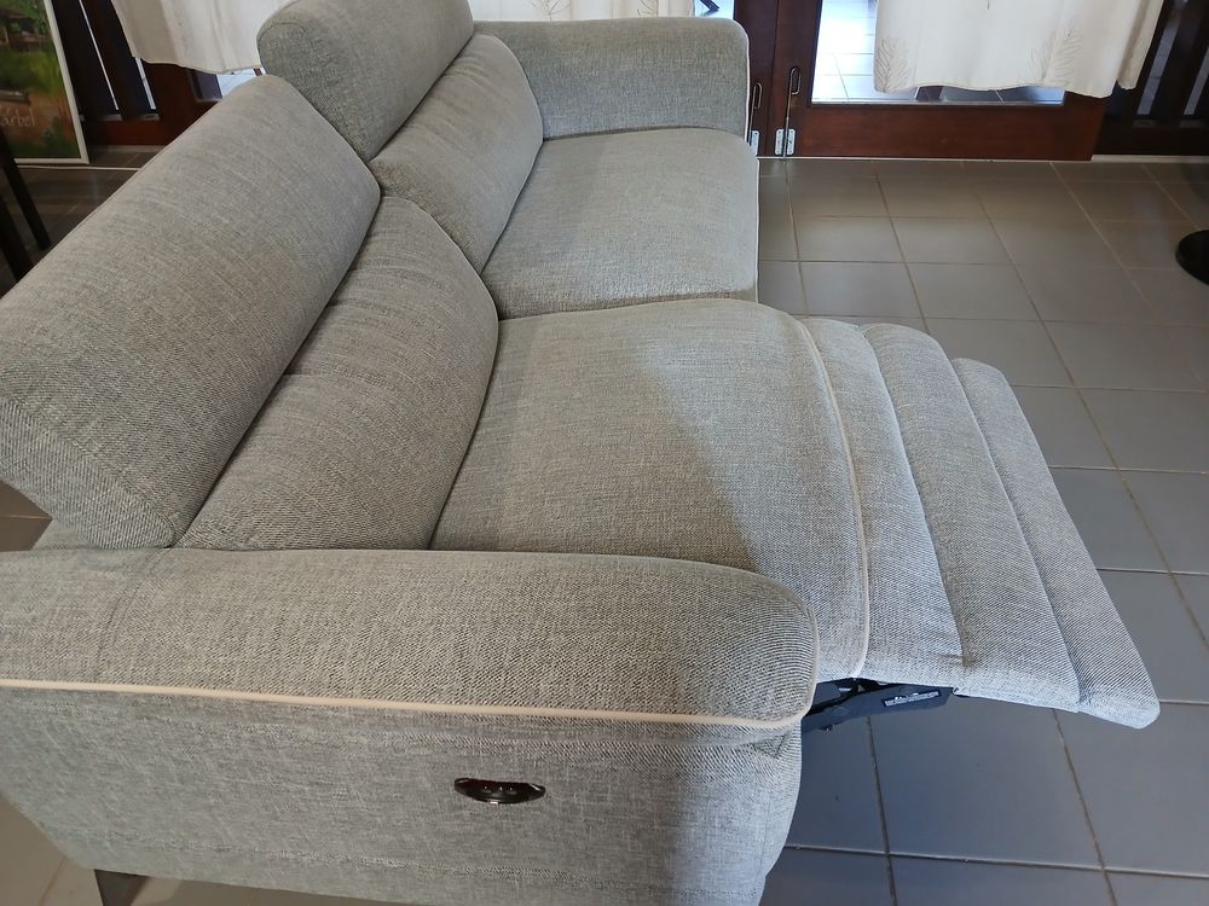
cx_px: 604
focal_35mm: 26
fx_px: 908
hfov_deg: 67.3
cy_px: 453
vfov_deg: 53.1
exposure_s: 1/24
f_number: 1.8
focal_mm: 3.98
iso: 250
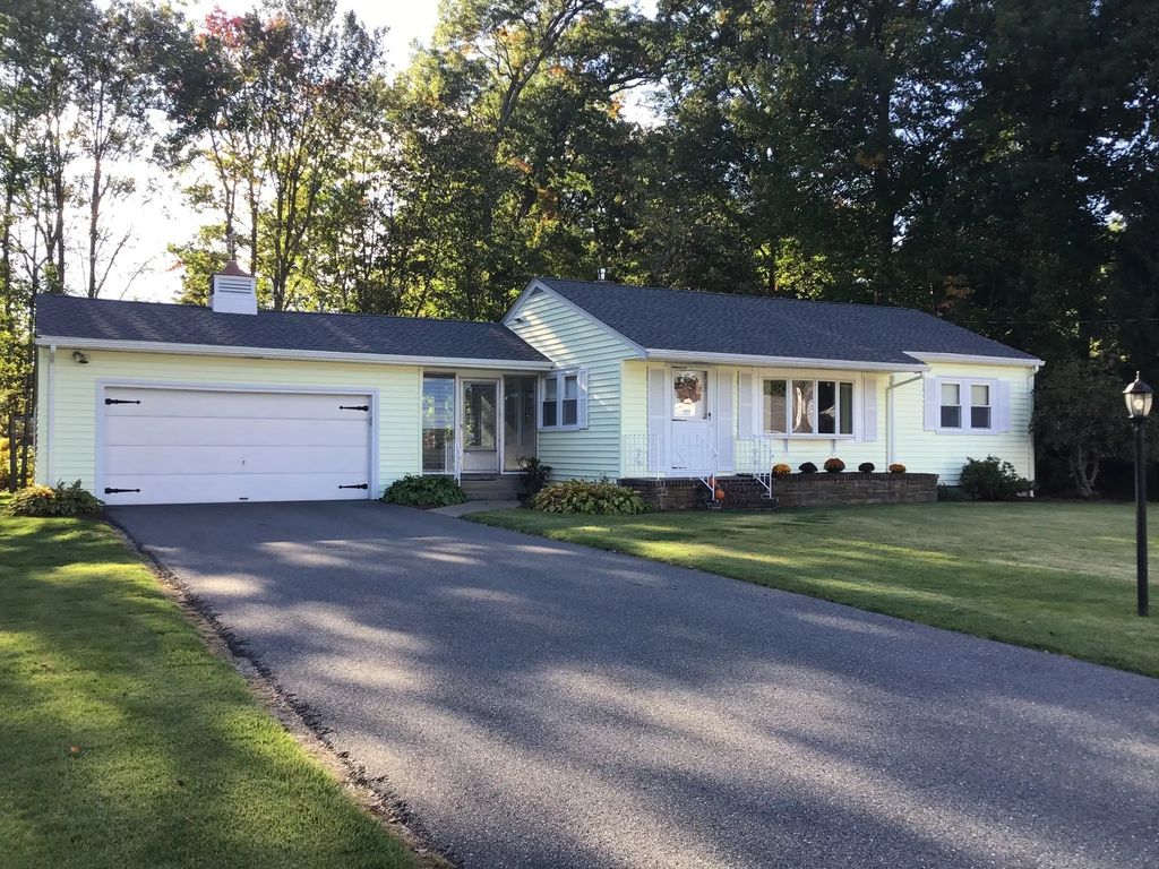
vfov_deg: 45.4
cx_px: 580
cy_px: 434
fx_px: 1038
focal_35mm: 31
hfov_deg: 58.4
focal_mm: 3.3
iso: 25
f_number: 2.4
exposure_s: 1/203
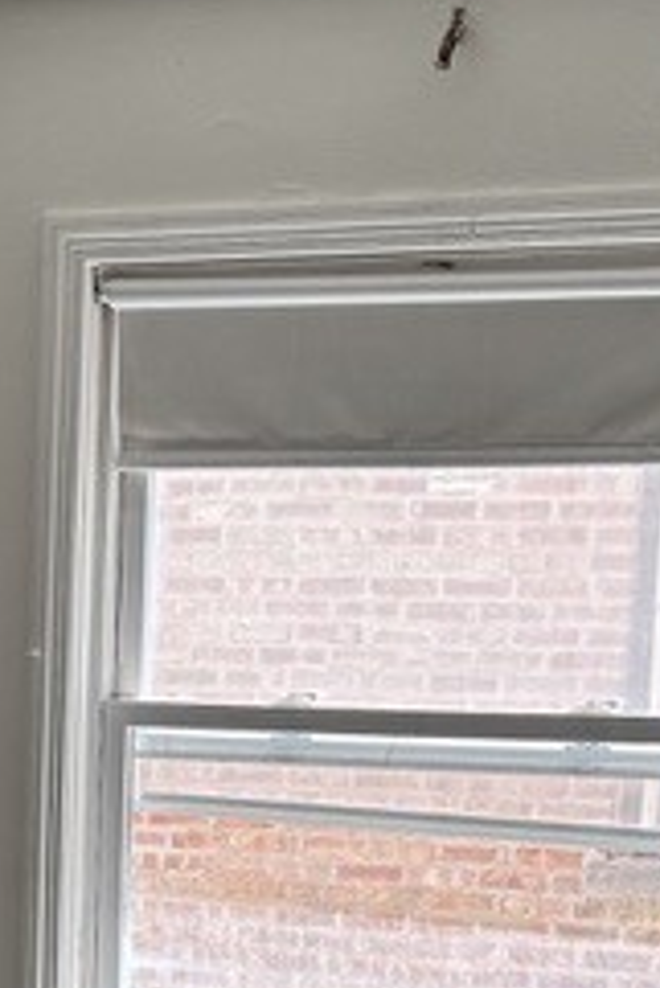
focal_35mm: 106
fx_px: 2911
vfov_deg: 18.5
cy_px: 1115
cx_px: -205
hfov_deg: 12.5
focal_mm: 6.76
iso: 64
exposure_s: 1/121
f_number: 1.78
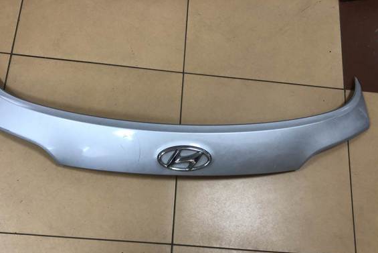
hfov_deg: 57.1
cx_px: 171
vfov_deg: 39.7
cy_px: 160
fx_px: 347
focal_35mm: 33
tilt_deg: -73.8
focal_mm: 4
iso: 40
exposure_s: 1/25
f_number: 1.8
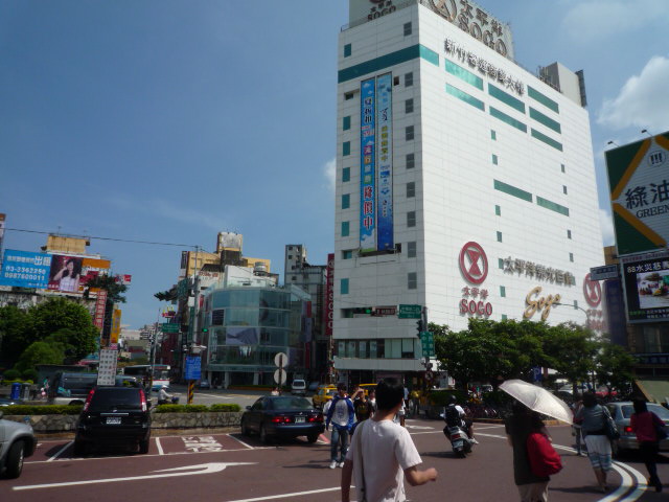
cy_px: 251
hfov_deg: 69.4
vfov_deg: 54.9
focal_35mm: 25
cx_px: 334
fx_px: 483
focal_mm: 4.4
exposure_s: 1/800
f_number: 5
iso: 100
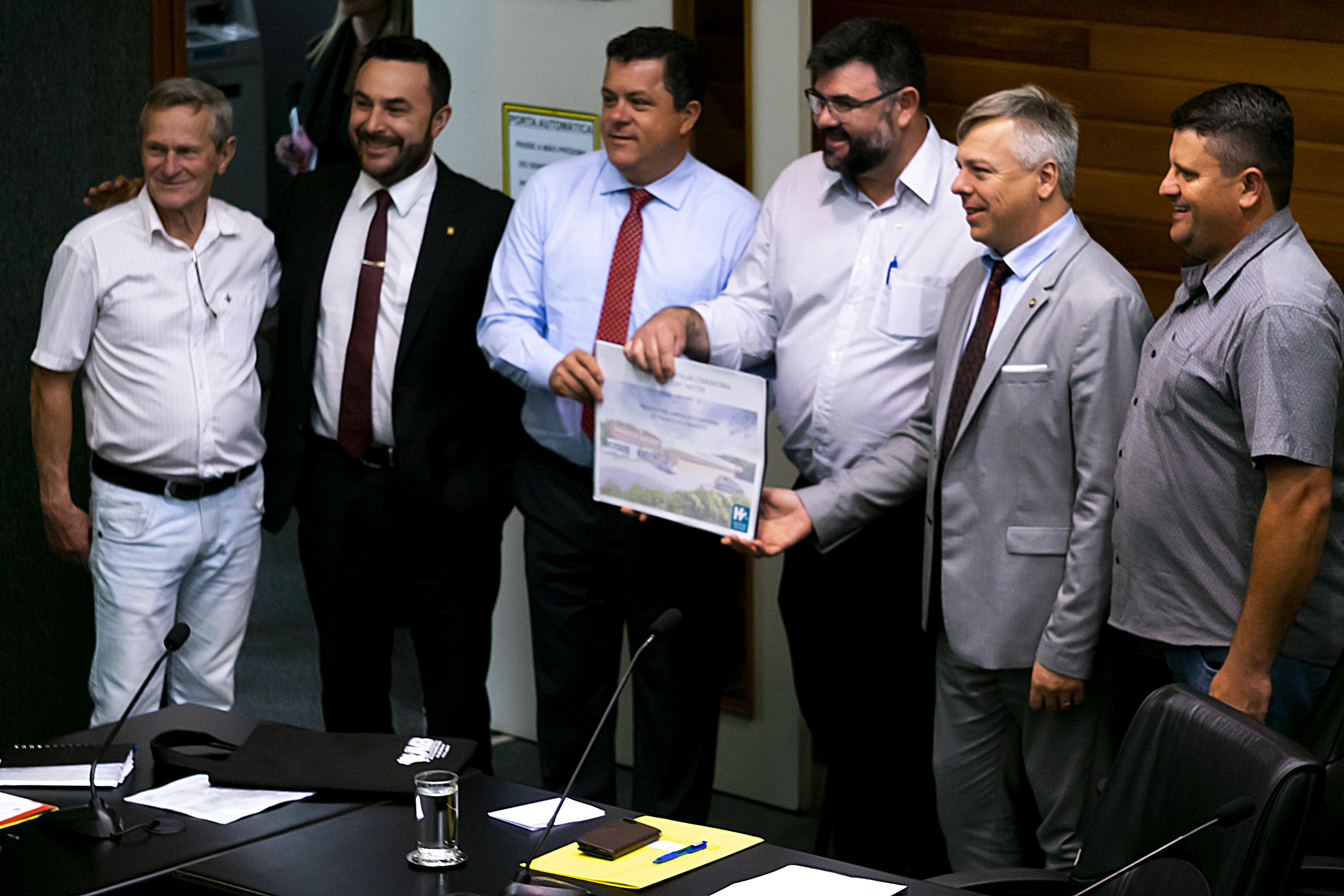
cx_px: 672
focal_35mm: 132
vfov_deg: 10.4
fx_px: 4928
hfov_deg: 15.5
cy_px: 448
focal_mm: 88
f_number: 5.6
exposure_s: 1/125
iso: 400
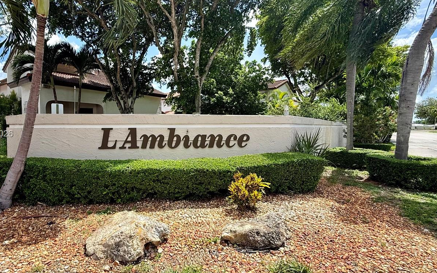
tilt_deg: -3.8
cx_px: 193
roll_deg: +1.0
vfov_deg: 59.7
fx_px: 238
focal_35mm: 20
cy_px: 134
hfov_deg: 84.7
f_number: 2.2
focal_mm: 2.22
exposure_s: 1/1050
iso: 50
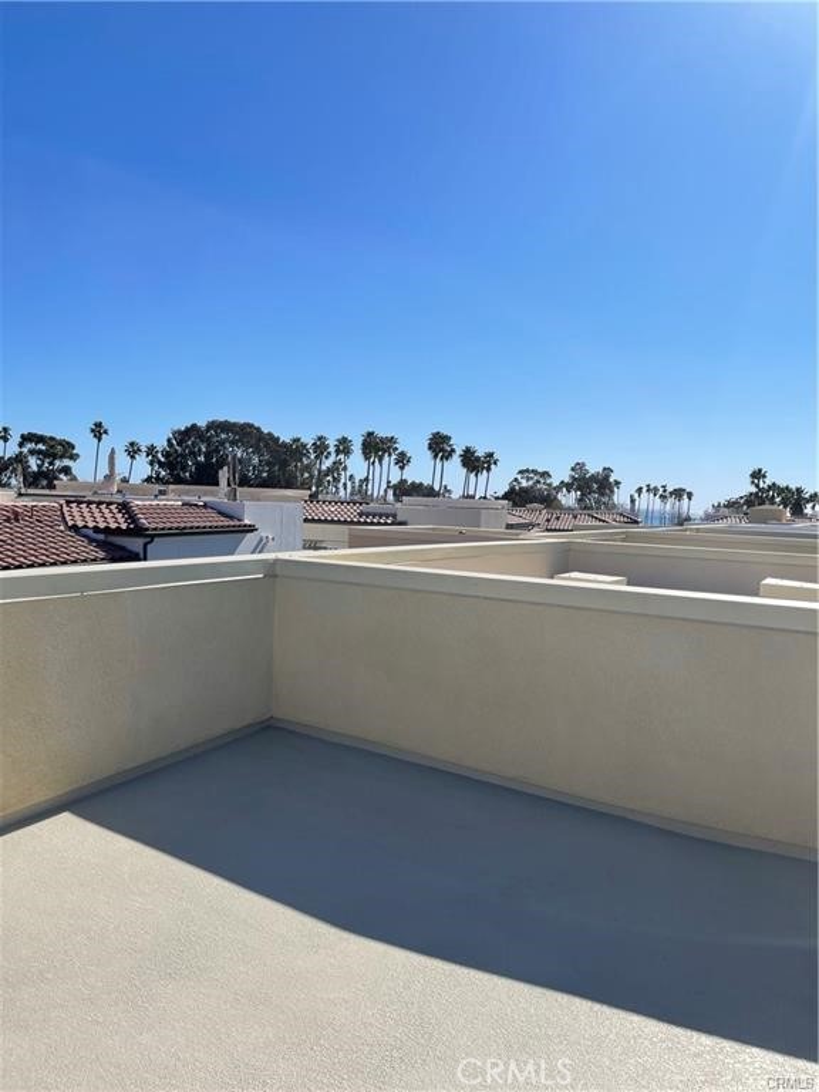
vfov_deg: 67.3
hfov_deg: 53.1
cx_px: 410
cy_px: 546
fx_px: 820
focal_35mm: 26
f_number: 1.6
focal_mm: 5.1
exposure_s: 1/6579
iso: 32
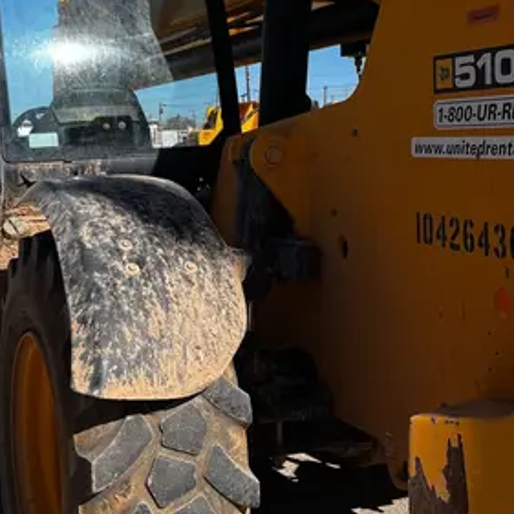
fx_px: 1008
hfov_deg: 28.6
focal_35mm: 60
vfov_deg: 28.4
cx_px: 267
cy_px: 166
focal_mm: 5.1
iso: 50
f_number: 1.6
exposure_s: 1/3049
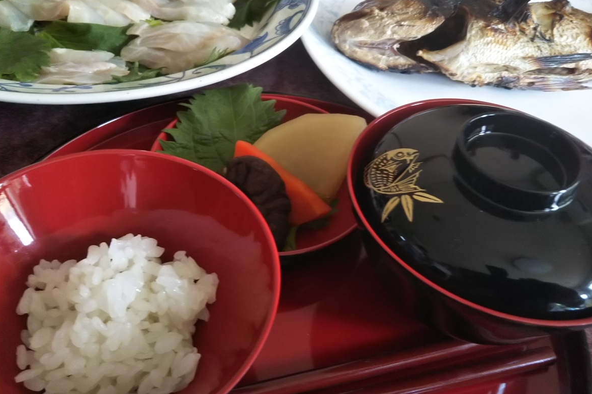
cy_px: 198
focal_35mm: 32
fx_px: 526
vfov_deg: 41.1
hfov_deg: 58.7
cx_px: 290
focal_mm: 4
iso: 80
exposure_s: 1/30
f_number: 2.2
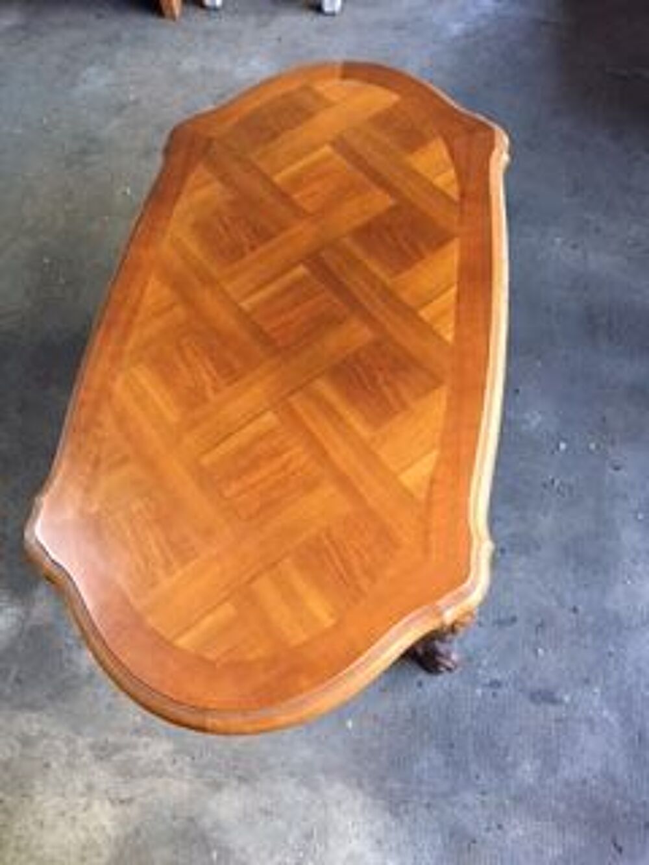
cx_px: 324
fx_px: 725
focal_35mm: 29
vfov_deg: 61.7
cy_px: 432
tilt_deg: -60.9
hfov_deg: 48.2
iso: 250
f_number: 2.2
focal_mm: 4.15
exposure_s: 1/25
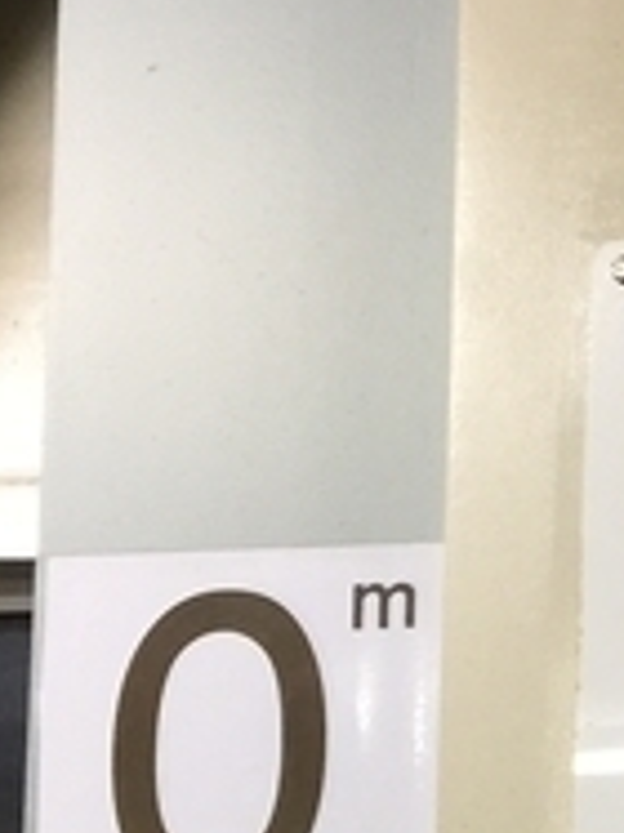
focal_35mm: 124
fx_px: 2984
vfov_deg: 15.0
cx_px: 1154
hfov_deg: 11.1
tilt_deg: +4.4
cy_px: 1167
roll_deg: -1.7
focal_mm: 4.15
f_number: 2.2
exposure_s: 1/17
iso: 125
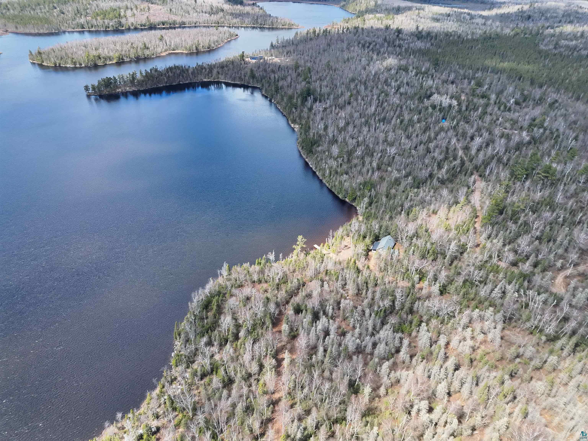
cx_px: 294
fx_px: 408
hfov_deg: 71.6
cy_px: 220
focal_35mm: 24
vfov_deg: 56.8
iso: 180
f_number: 1.7
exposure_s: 1/1600
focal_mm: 6.72
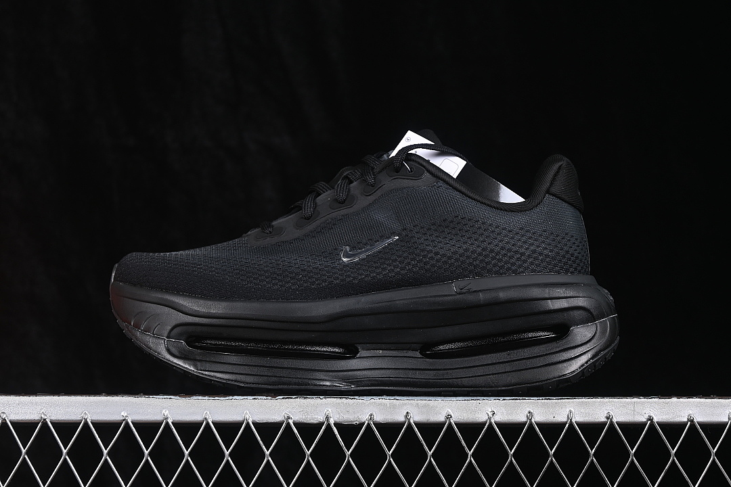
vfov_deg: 18.2
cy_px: 244
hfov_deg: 27.0
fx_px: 1523
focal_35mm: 75
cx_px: 366
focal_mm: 50
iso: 160
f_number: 6.3
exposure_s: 1/60
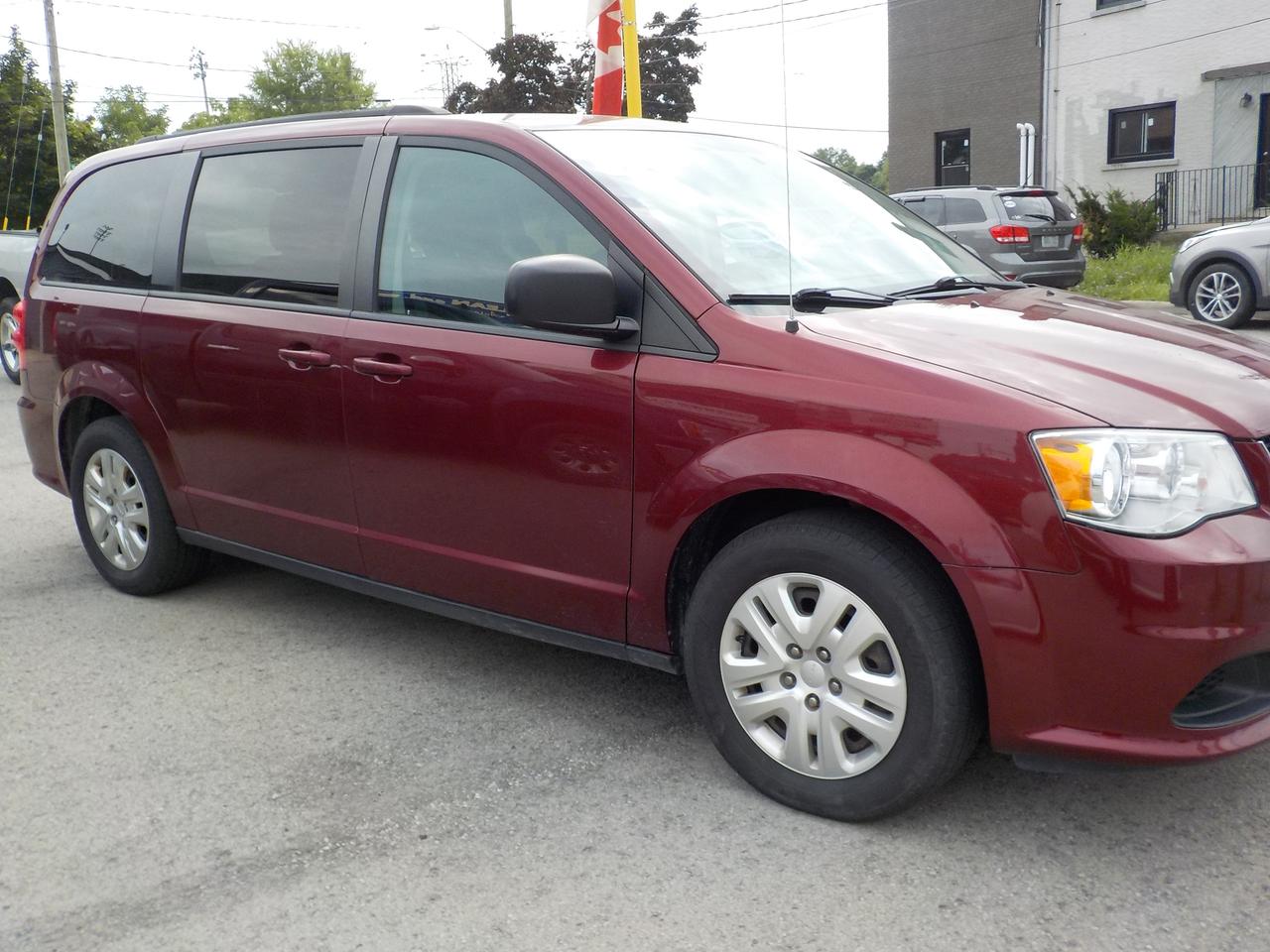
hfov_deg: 60.0
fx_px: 1101
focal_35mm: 30
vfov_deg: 46.8
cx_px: 635
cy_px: 476
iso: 125
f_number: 3.3
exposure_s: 1/400
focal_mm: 4.1
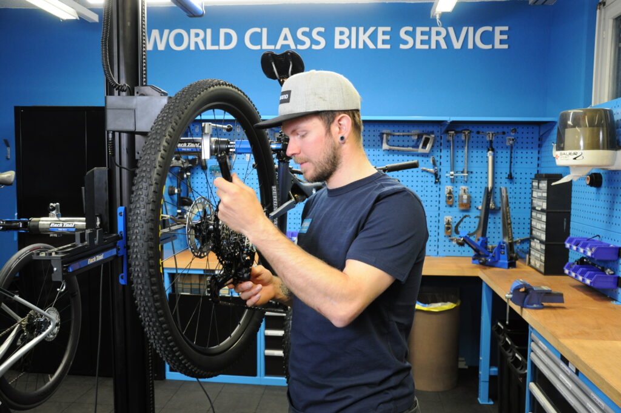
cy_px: 206
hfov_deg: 57.3
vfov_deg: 39.9
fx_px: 569
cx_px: 310
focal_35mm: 33
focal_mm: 22
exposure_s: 1/40
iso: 800
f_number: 5
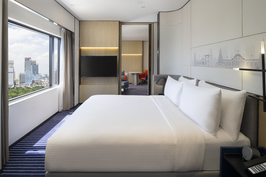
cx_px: 133
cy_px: 88
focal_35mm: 19
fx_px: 140
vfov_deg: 64.5
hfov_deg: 86.9
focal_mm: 19
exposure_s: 1/25
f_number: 8
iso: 320
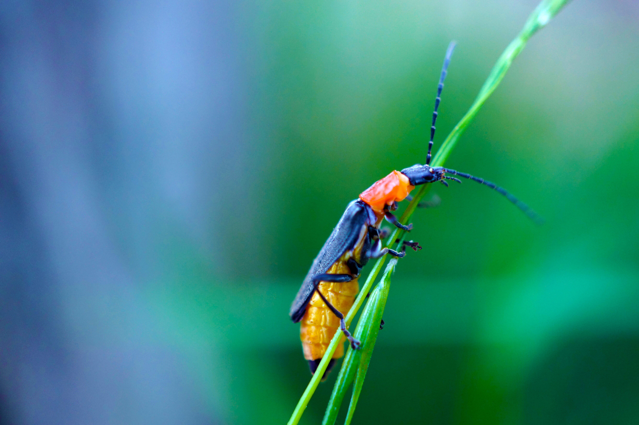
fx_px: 798
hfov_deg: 43.6
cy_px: 212
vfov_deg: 29.8
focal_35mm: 45
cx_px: 320
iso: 640
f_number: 4
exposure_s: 1/160
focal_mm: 30
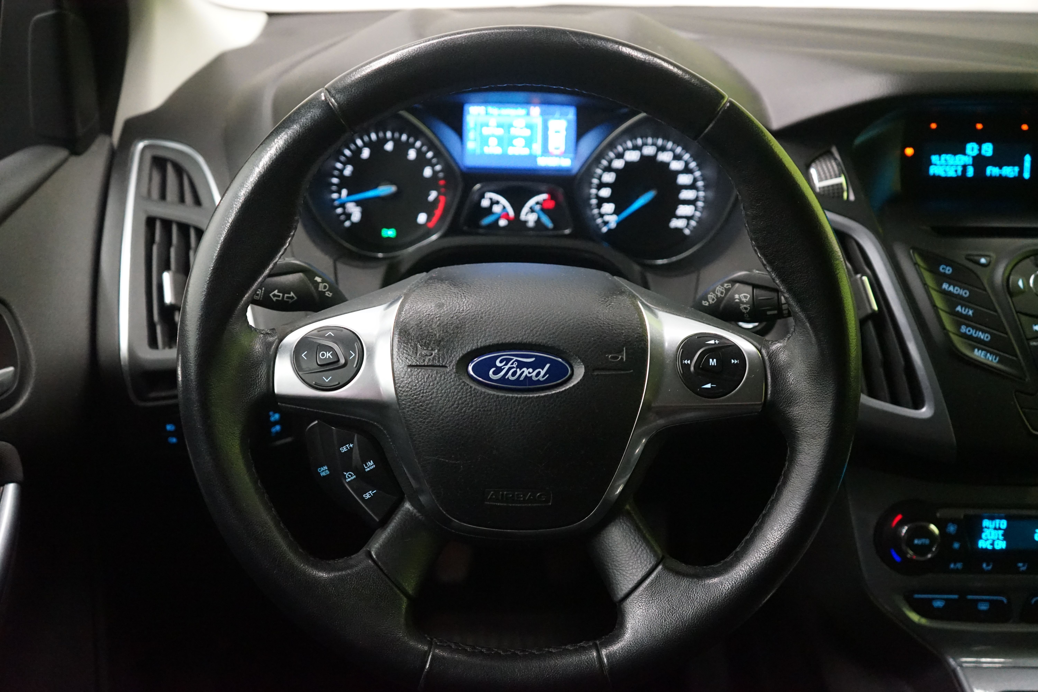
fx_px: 1038
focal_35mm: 36
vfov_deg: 36.9
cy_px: 346
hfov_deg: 53.1
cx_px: 519
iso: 6400
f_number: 4
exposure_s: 1/50
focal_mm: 36
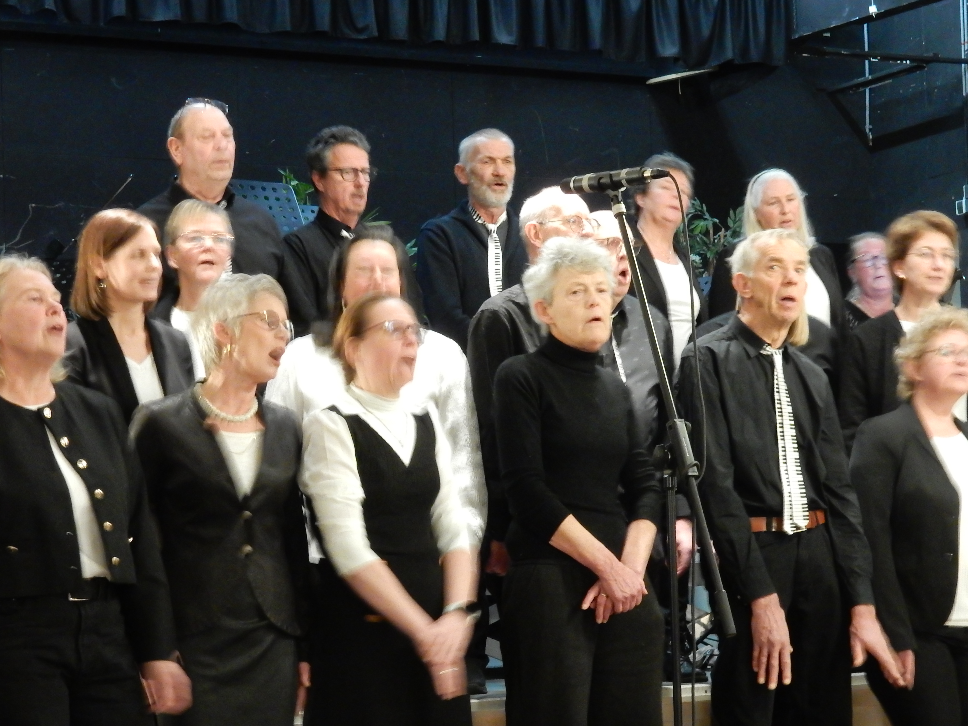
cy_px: 434
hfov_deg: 22.5
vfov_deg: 17.0
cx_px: 571
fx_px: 2433
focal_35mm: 87
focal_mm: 12.6
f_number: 4.8
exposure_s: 1/3
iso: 800
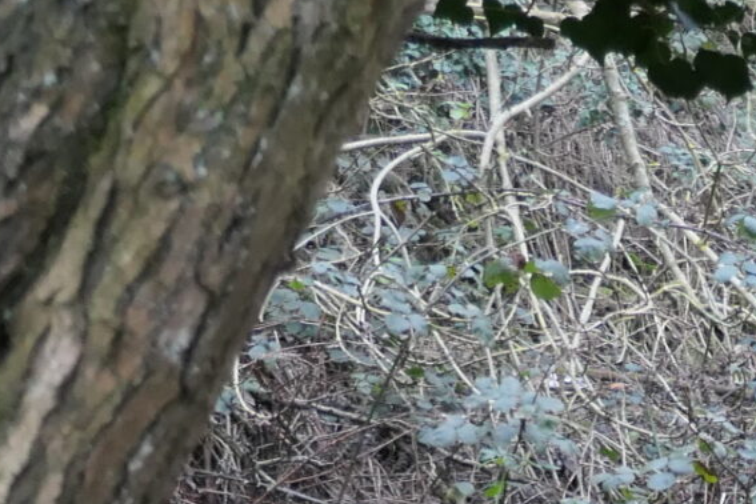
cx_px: 1500
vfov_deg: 10.2
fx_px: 2751
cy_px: 685
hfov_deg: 13.5
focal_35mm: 131
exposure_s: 1/80
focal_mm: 10.6
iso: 400
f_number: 3.5
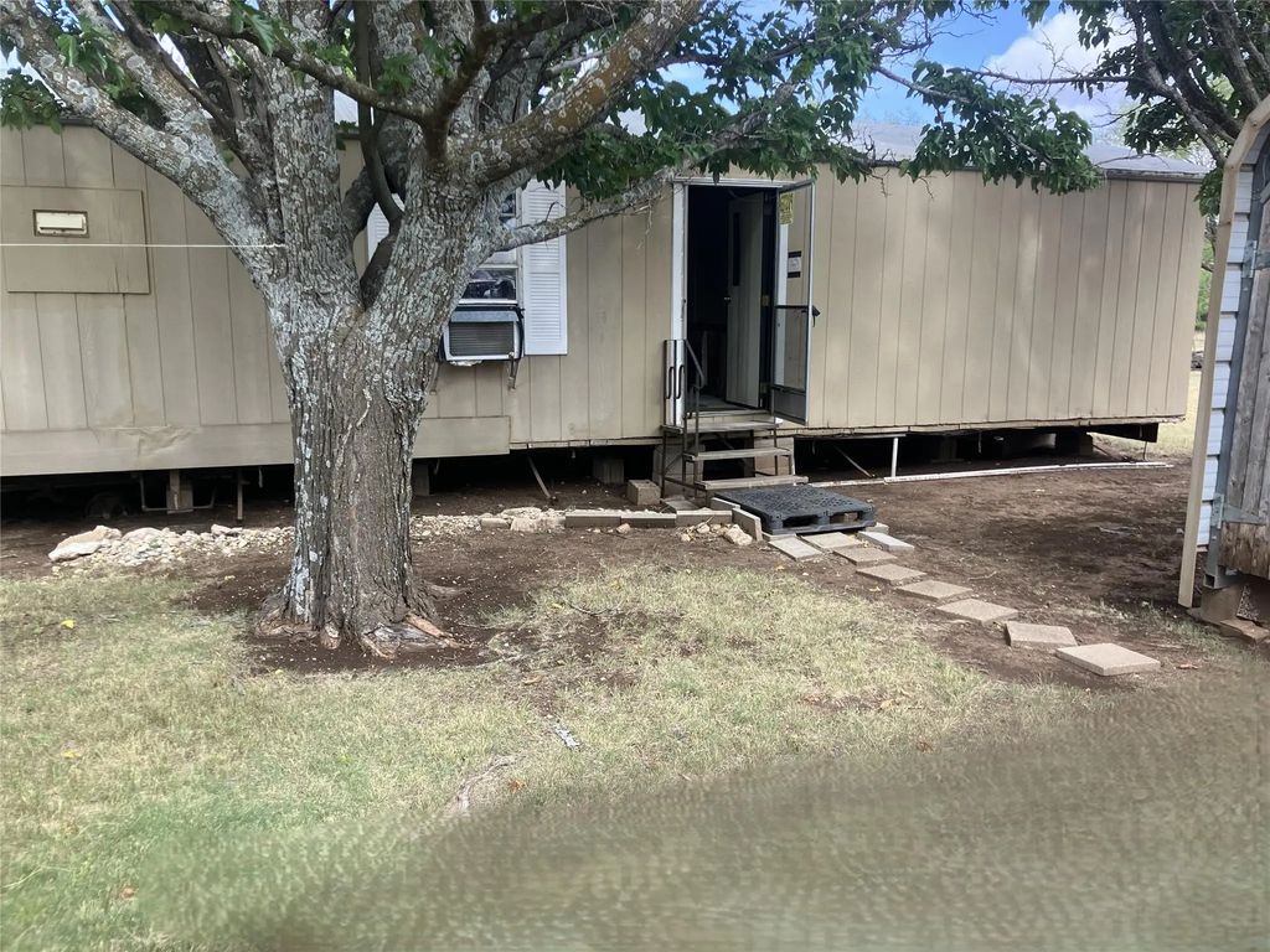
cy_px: 476
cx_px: 635
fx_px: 1027
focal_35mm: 28
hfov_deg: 63.4
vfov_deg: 49.7
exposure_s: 1/284
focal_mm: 3.99
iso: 32
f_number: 1.8
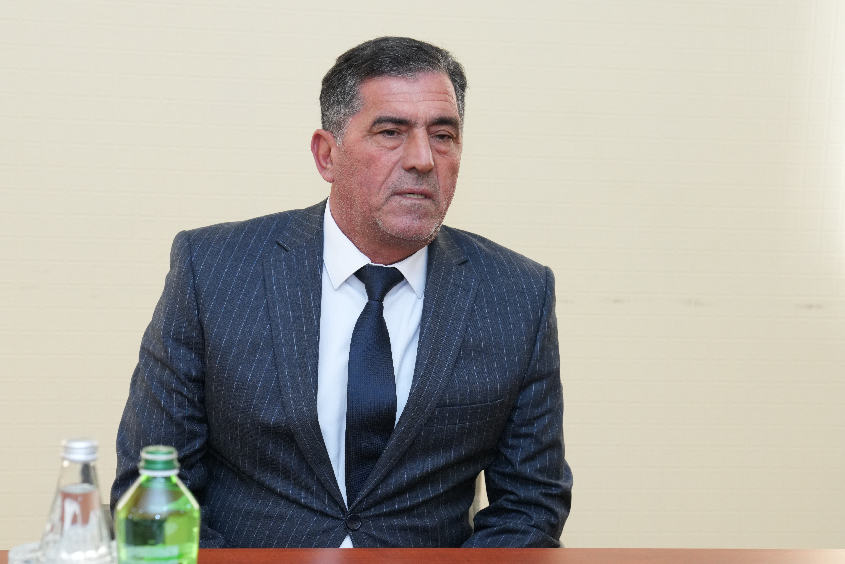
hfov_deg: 23.4
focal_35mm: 87
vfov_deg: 15.7
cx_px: 422
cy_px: 282
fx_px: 2042
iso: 1600
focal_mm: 58
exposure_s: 1/200
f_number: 5
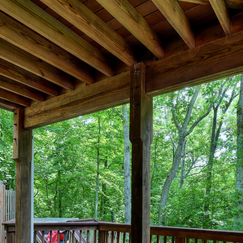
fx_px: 254
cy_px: 201
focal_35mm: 32
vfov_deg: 47.7
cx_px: 131
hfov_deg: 51.1
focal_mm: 14
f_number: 10
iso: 100
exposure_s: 1/3.33
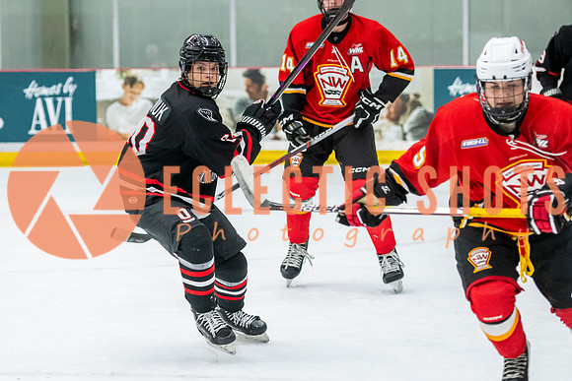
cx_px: 207
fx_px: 2573
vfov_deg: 8.5
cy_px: 219
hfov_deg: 12.7
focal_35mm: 162
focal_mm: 98
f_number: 3.2
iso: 2000
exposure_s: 1/640
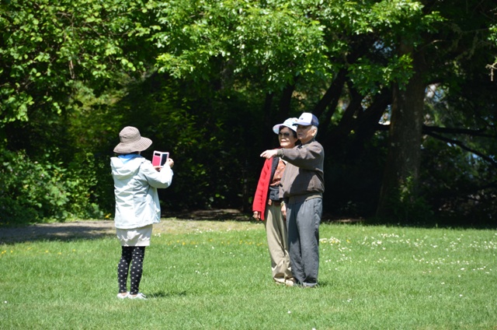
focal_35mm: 300
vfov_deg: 4.6
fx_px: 4133
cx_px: 248
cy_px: 165
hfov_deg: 6.9
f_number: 6.3
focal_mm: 200
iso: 200
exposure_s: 1/320
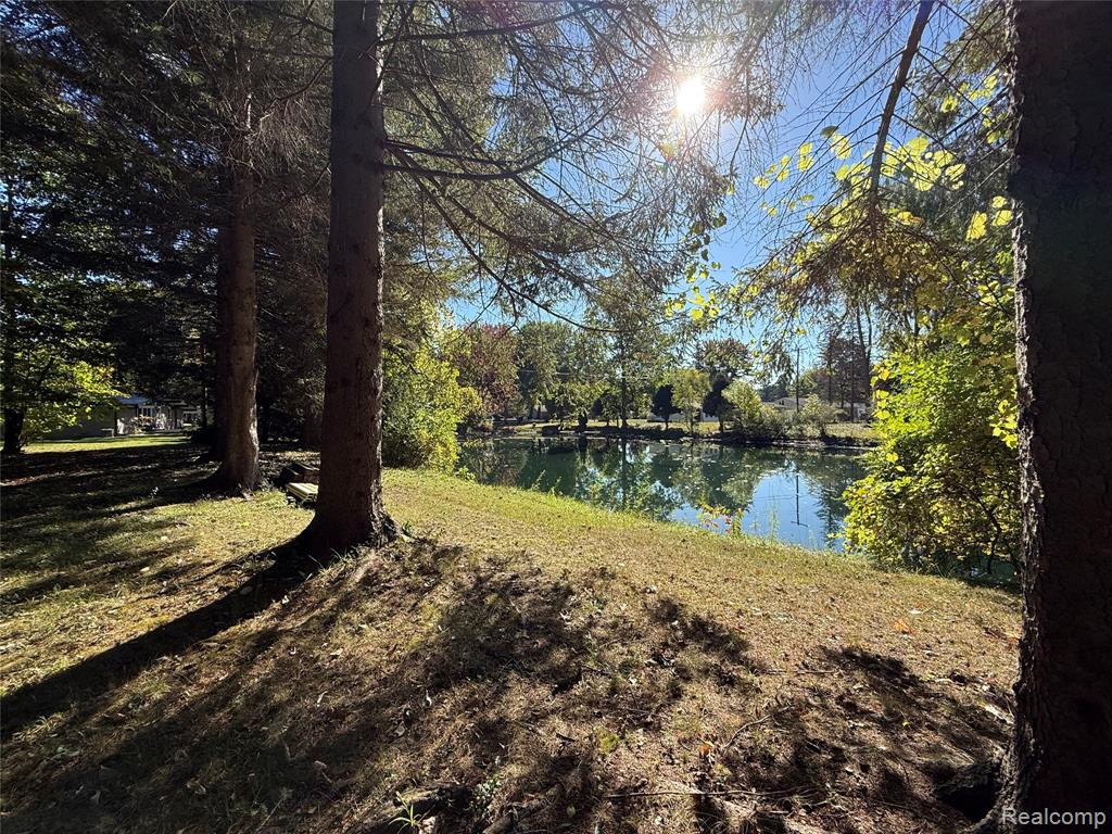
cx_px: 556
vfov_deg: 85.7
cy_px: 417
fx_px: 450
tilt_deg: +0.1
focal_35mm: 14
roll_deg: +0.1
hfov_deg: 102.1
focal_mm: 2.22
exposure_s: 1/1211
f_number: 2.2
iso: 50
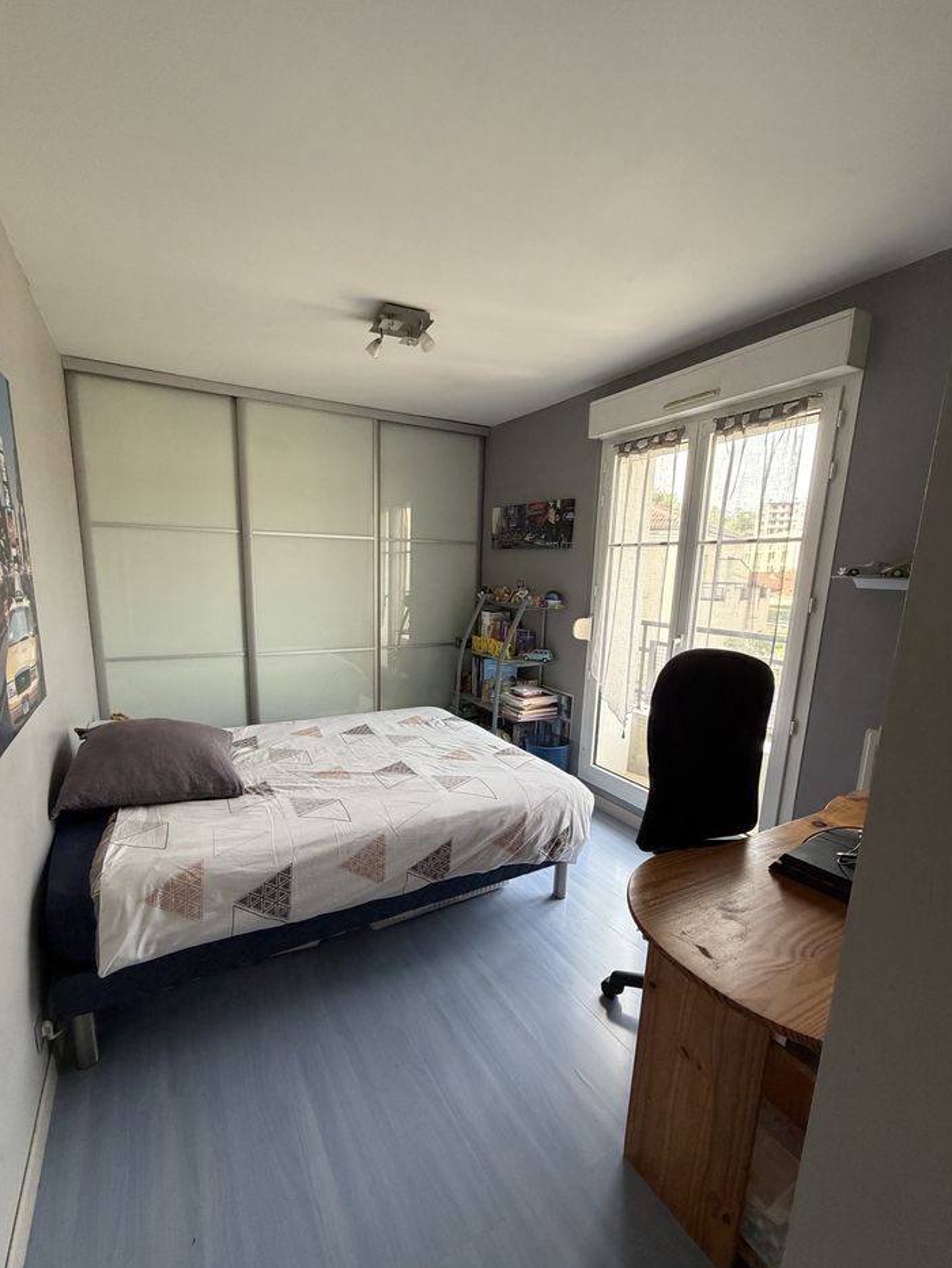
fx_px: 550
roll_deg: -1.8
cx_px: 449
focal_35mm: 15
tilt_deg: -10.5
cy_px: 677
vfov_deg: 98.0
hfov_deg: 81.7
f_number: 2.2
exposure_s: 1/121
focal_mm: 2.22
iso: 320
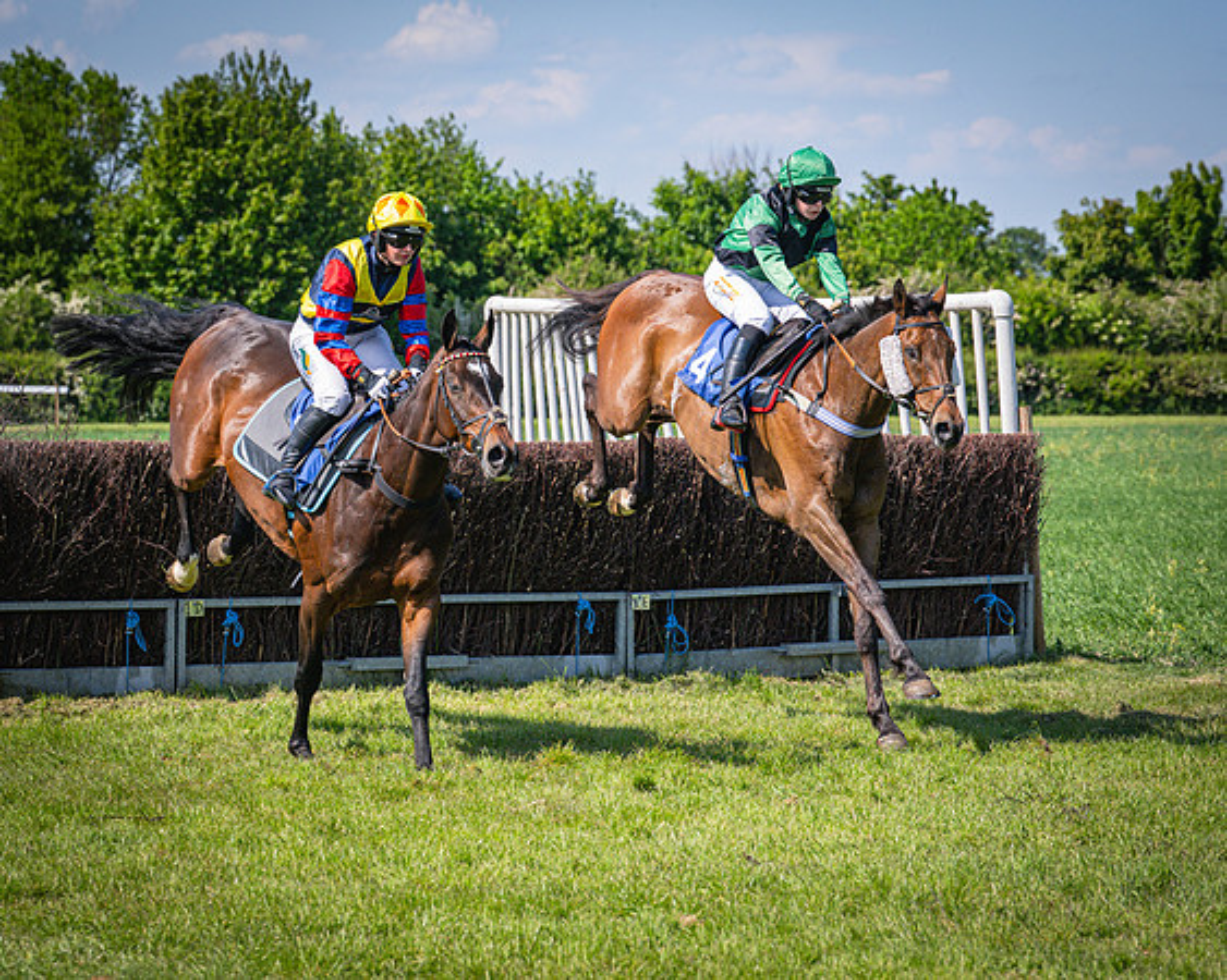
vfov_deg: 10.5
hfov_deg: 13.1
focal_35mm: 148
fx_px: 5355
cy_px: 477
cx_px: 709
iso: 400
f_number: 5
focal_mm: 103
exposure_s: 1/2000
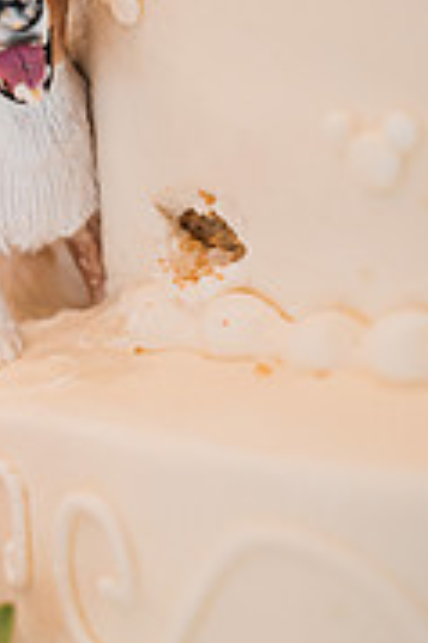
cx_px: -43
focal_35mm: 126
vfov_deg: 16.2
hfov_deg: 10.7
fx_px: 2251
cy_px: 133
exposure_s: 1/160
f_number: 2.5
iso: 1250
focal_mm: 50
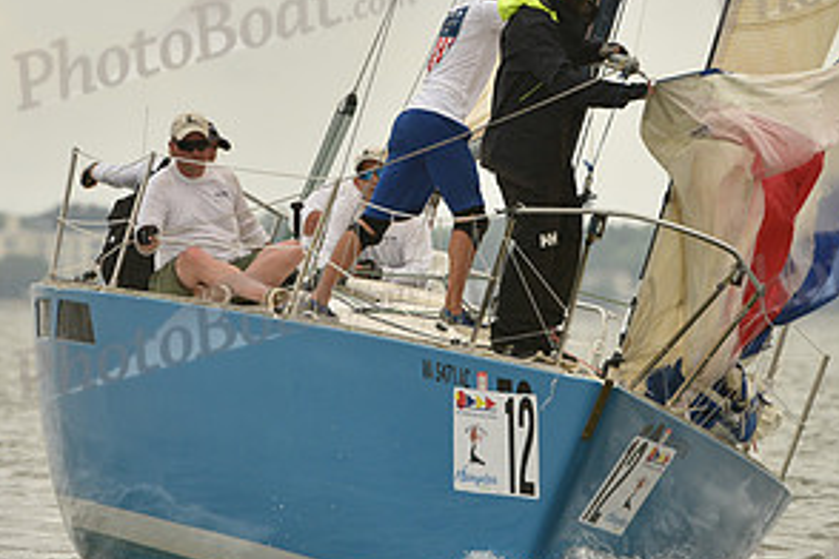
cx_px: 565
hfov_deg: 2.7
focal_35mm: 750
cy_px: 144
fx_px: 17478
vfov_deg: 1.8
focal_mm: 380
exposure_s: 1/800
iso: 400
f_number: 8
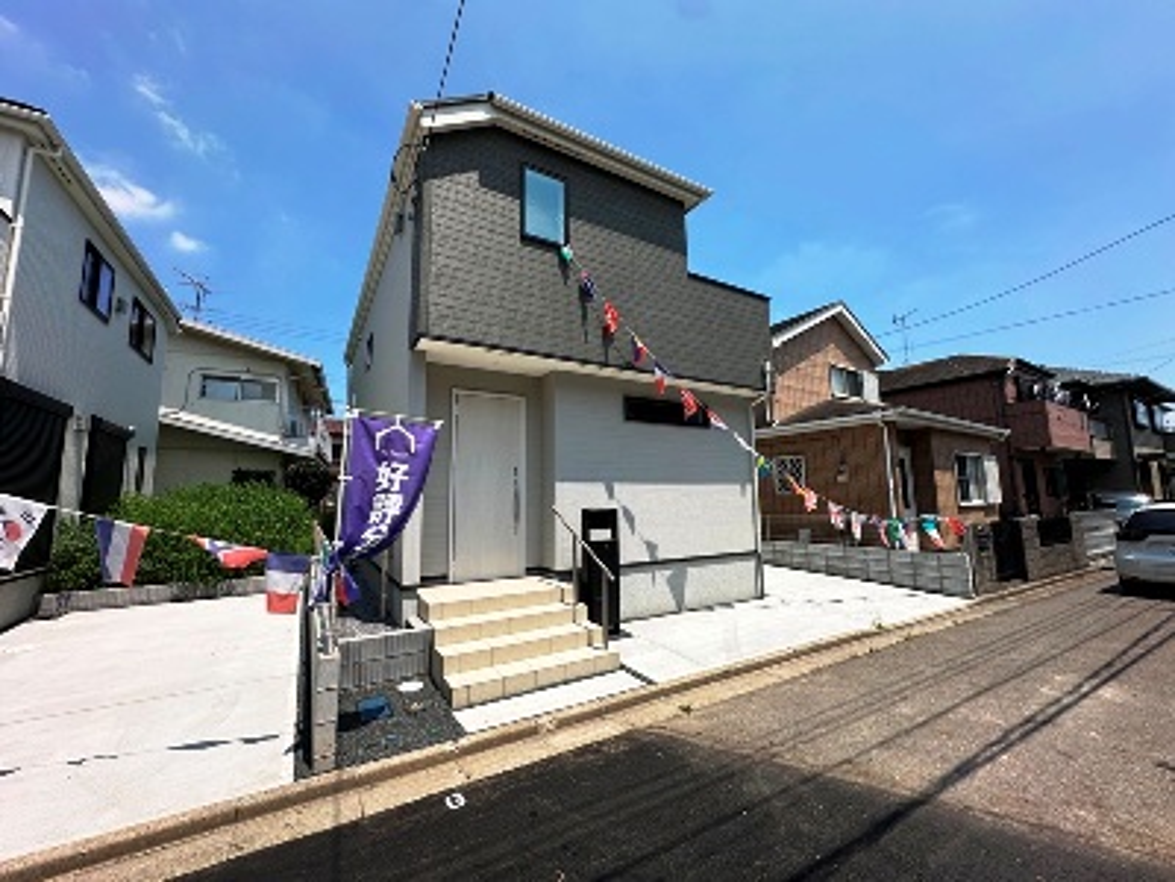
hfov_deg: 102.1
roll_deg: +0.8
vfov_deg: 85.7
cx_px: 588
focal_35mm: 14
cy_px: 441
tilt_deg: +7.8
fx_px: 475
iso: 40
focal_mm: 2.22
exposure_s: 1/2092
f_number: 2.2
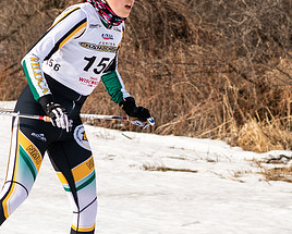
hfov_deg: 7.0
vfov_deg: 5.6
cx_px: 124
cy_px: 125
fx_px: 2396
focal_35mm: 277
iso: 400
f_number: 6.3
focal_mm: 85
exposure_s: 1/2000
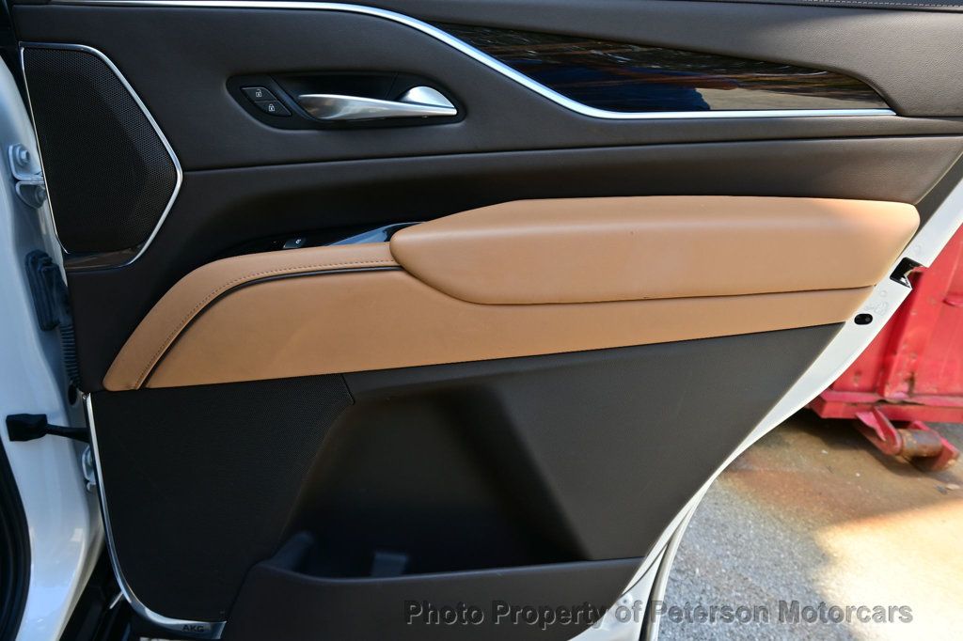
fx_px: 642
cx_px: 482
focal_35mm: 24
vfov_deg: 53.1
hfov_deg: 73.8
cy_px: 320
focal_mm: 16
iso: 100
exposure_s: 1/100
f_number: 5
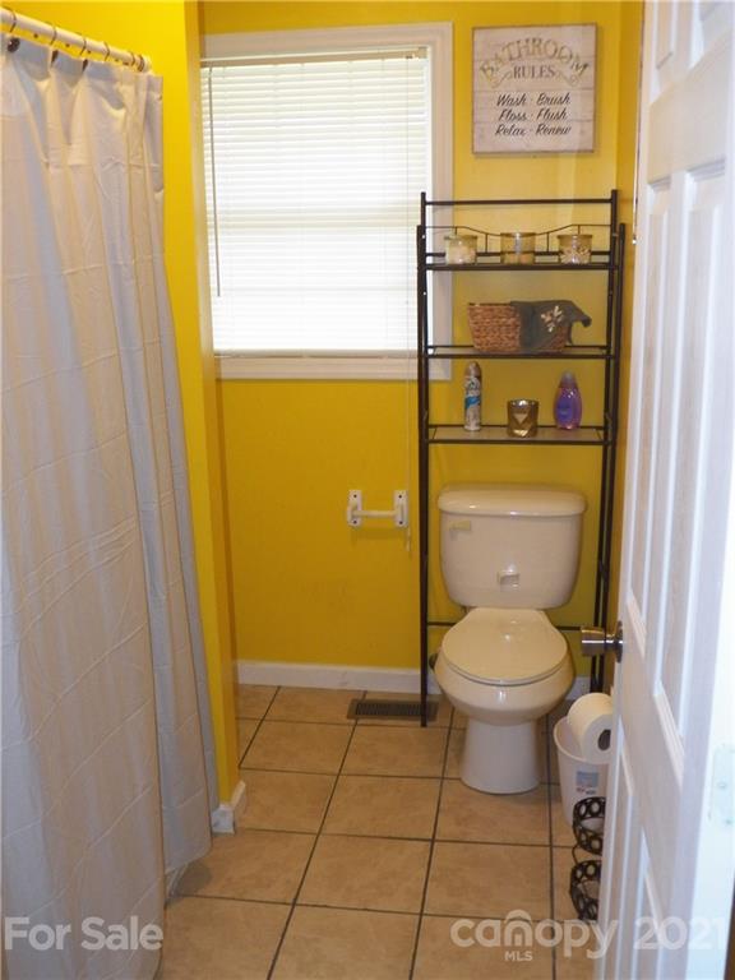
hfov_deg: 40.7
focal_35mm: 35
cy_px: 490
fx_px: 991
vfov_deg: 52.6
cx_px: 368
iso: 250
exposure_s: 1/30
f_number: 2.8
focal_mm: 6.3
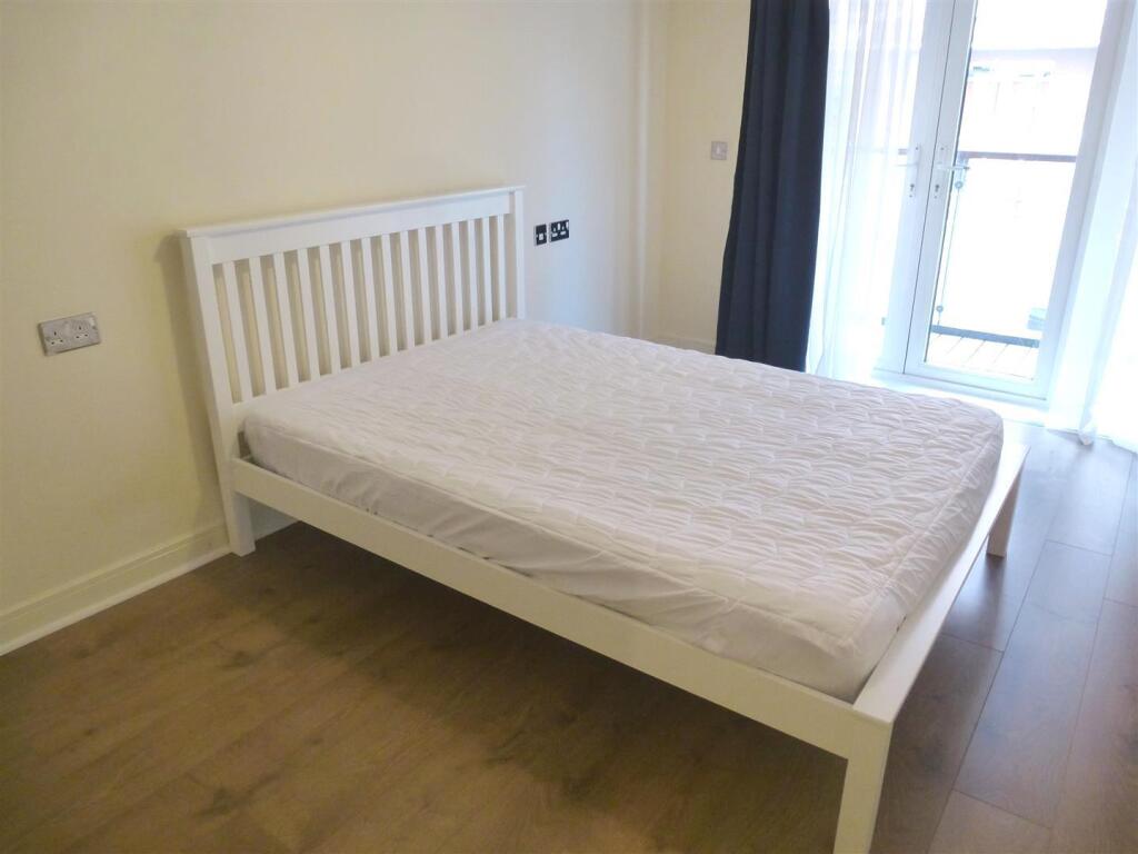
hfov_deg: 69.4
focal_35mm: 25
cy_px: 427
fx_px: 822
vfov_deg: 54.9
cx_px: 569
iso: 400
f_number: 3.3
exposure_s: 1/25
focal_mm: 4.3
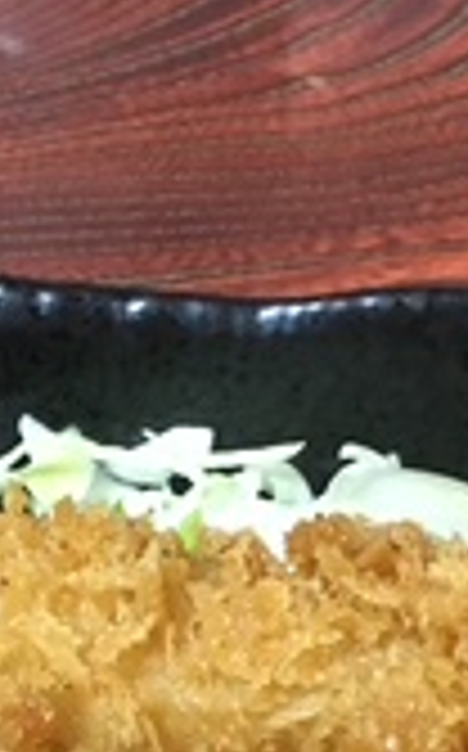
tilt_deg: -49.0
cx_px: 27
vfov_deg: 17.4
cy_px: 720
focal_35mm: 118
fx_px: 2414
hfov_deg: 11.0
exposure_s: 1/15
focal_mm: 4.15
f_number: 2.2
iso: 200
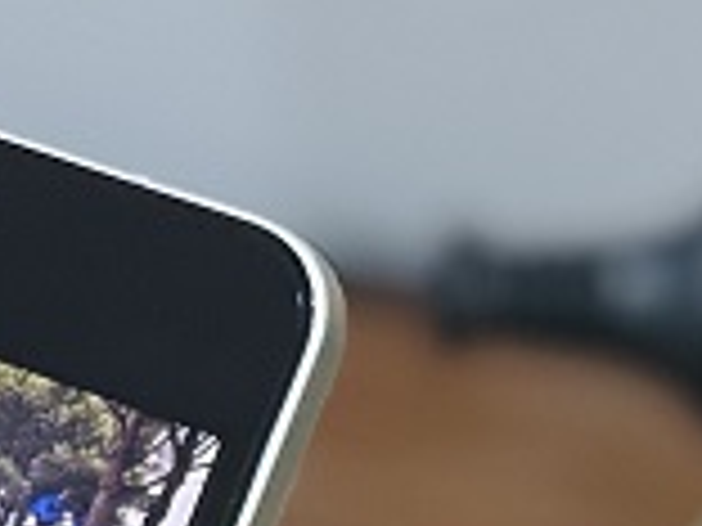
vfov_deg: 5.9
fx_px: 4989
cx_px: -351
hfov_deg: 7.9
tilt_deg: -38.0
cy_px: 1079
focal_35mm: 246
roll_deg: +6.3
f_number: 1.78
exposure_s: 1/39
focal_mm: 6.76
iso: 500
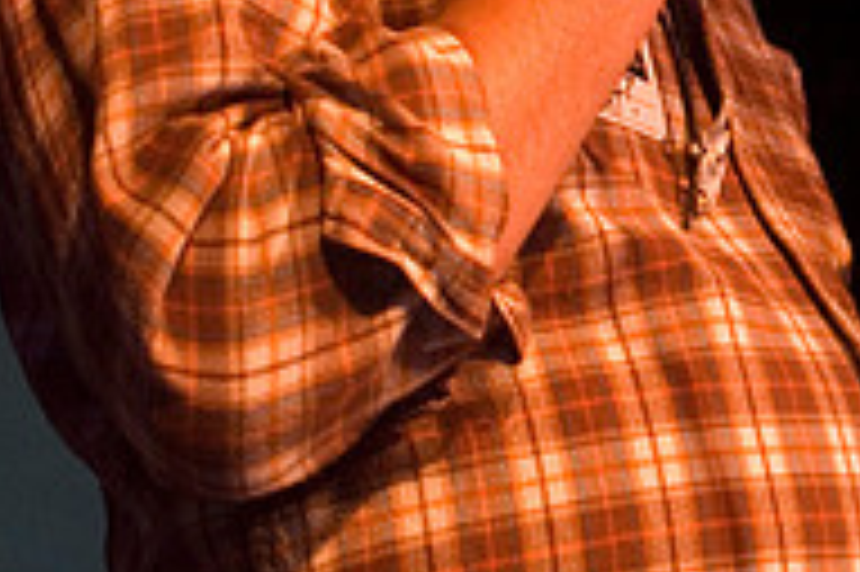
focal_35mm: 182
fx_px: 4344
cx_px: 1144
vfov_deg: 7.5
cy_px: -9
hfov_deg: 11.0
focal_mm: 40
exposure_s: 1/50
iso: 1600
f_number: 2.8
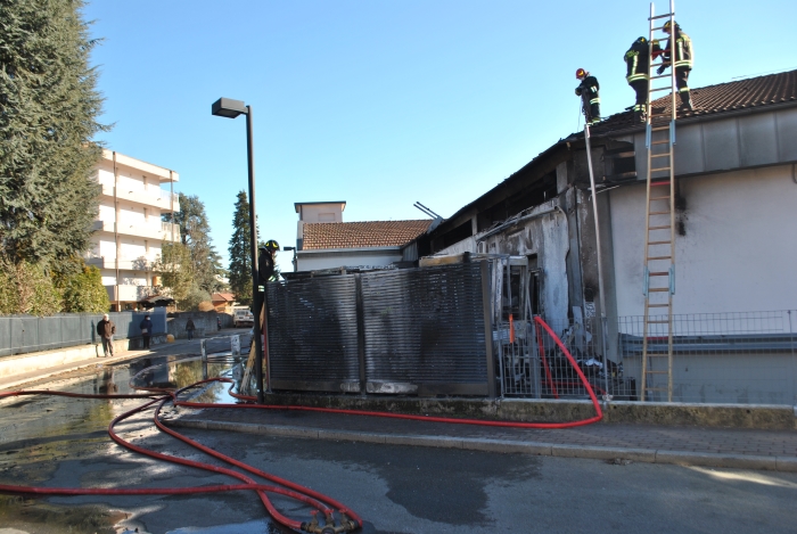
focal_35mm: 27
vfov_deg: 48.1
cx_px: 398
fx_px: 599
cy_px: 267
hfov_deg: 67.3
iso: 100
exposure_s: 1/200
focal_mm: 18
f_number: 5
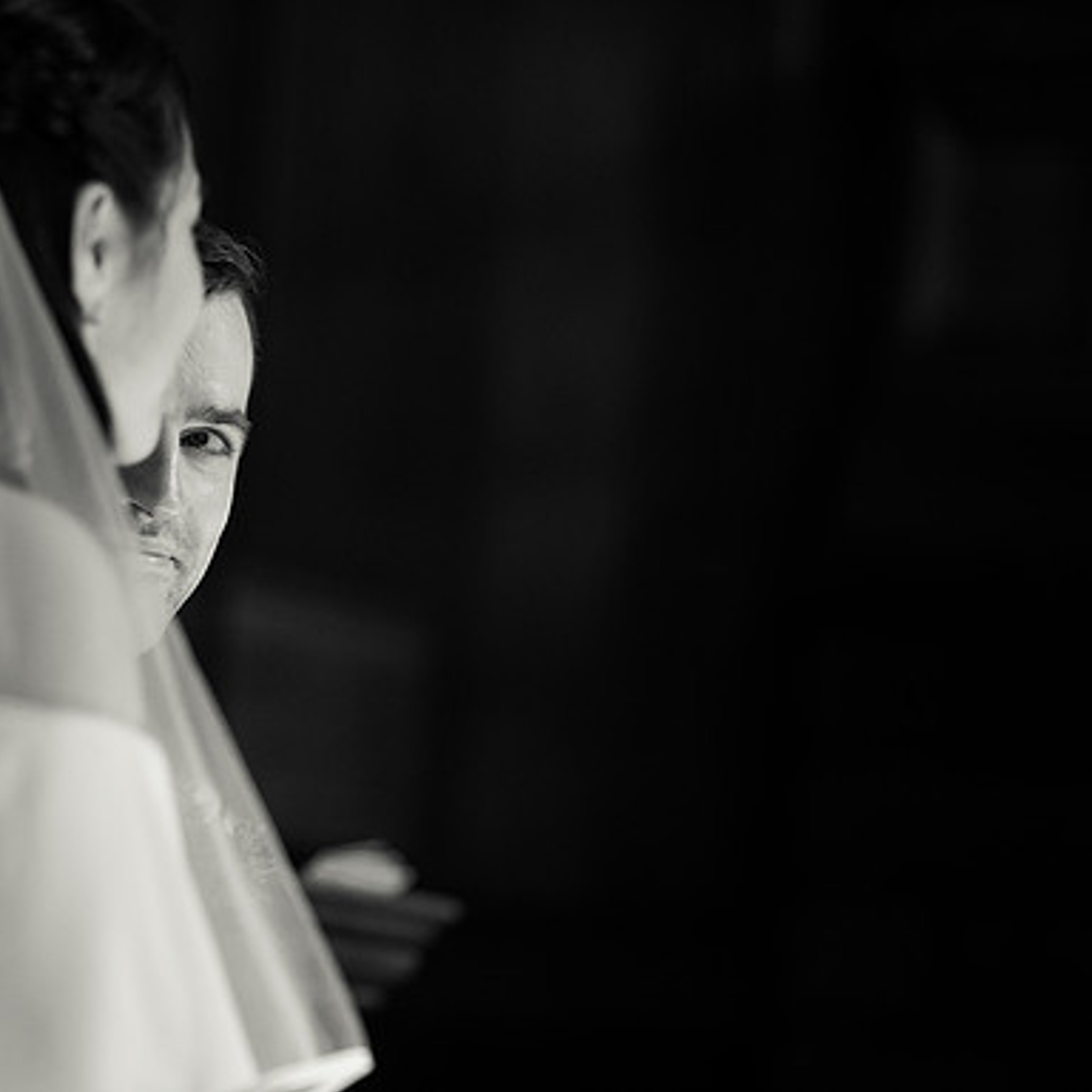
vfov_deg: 7.5
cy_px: 557
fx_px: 8280
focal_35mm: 232
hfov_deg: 7.5
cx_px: 201
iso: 800
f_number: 2.8
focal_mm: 165
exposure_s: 1/400
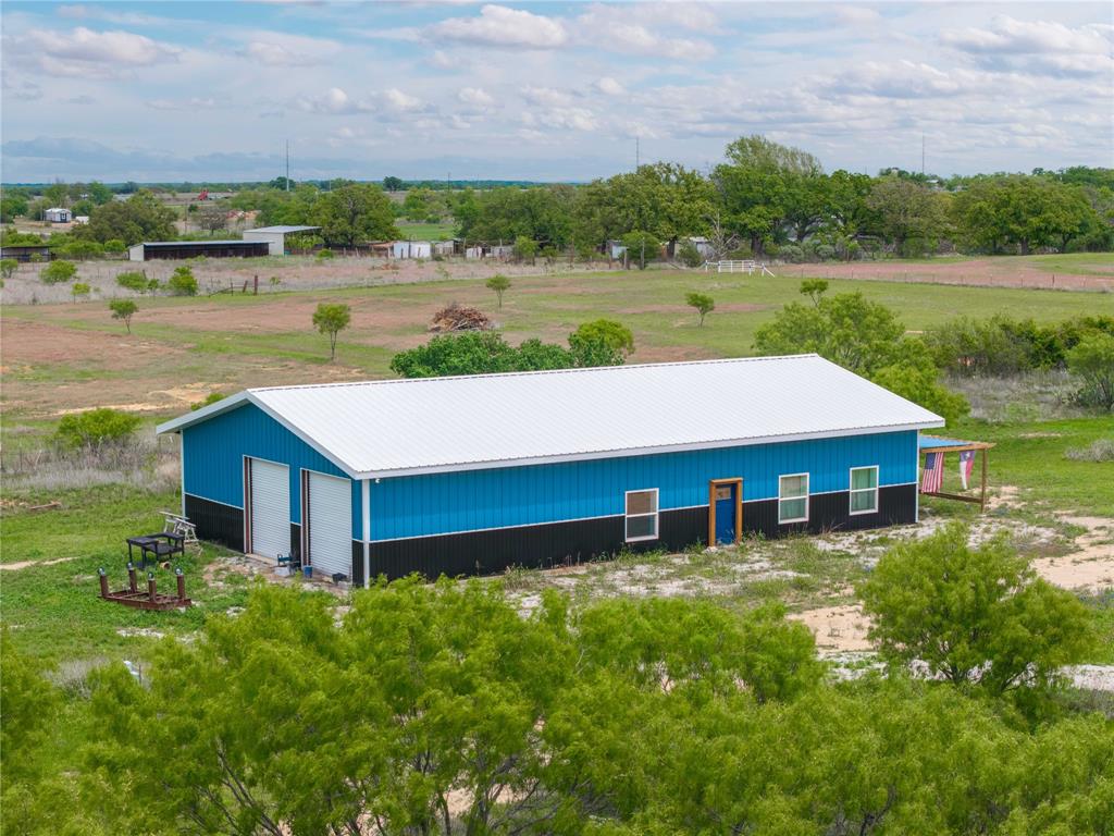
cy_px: 418
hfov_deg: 27.8
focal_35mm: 70
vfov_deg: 21.0
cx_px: 557
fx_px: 2253
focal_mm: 19.35
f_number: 2.8
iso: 150
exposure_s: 1/1600
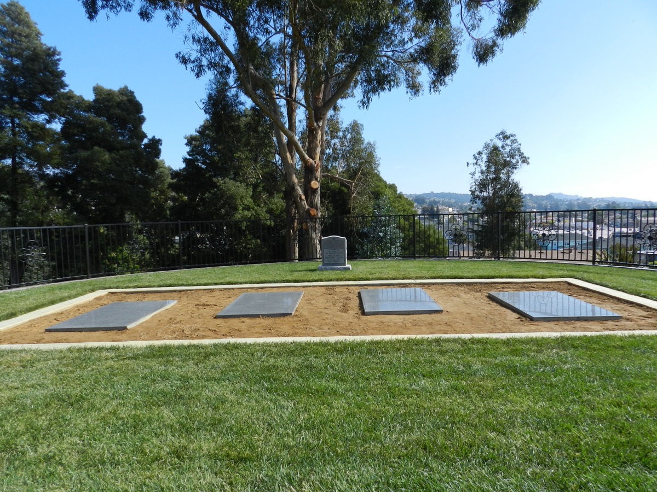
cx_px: 328
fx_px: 437
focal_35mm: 23
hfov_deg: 73.9
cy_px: 246
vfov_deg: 58.9
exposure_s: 1/800
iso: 160
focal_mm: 4
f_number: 4
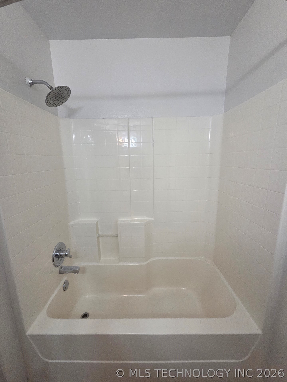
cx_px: 144
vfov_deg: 106.2
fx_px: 144
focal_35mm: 13
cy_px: 191
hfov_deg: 89.9
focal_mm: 2.2
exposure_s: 1/60
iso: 500
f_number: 2.2
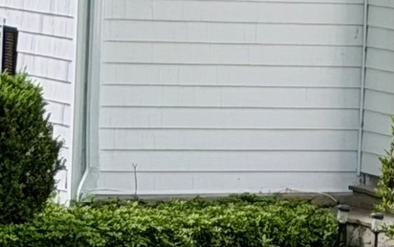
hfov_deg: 5.3
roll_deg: -2.1
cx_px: 1099
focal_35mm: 379
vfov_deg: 3.5
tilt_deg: -1.2
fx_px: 4072
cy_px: -9
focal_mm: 6.76
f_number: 1.78
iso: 80
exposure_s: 1/601
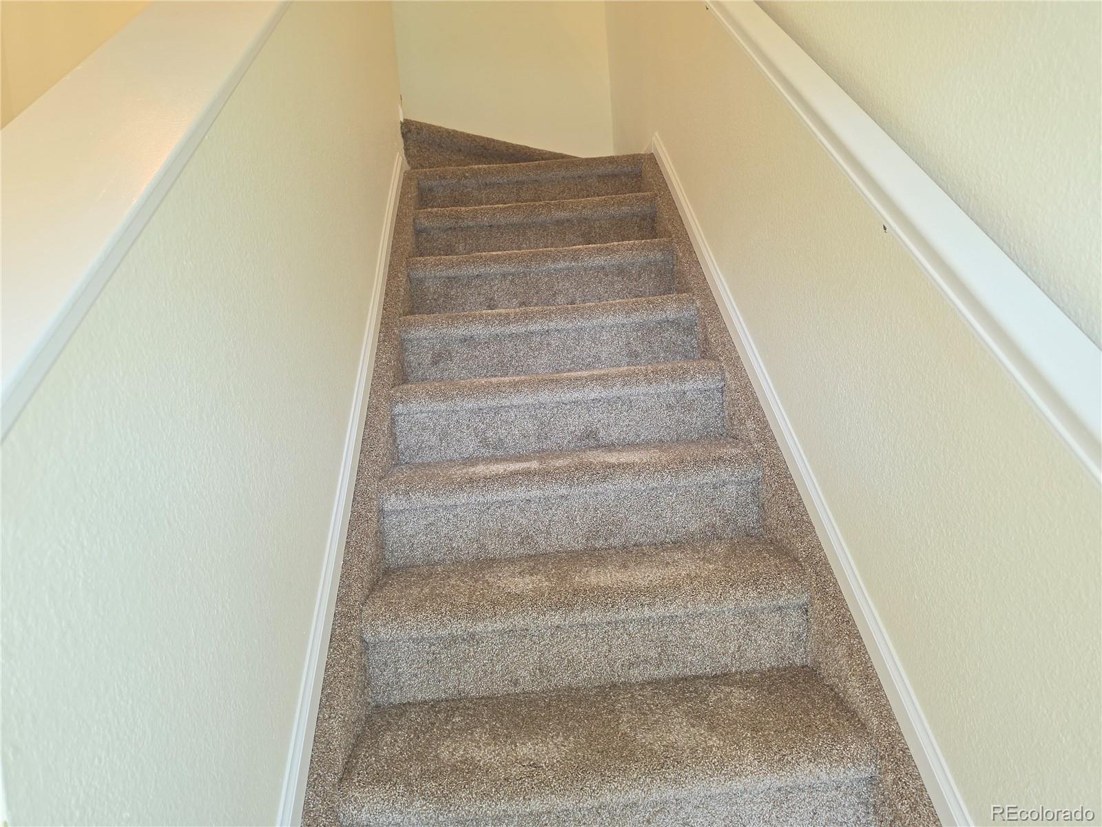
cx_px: 551
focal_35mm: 23
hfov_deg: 73.9
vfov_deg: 58.9
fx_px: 732
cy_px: 414
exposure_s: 1/60
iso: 64
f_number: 1.4
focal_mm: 6.5
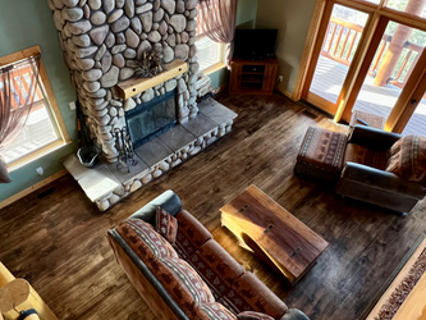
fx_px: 308
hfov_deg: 69.2
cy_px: 147
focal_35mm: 25
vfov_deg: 54.8
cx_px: 189
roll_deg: +1.0
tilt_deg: -44.4
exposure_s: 1/60
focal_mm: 1.57
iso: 400
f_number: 1.8
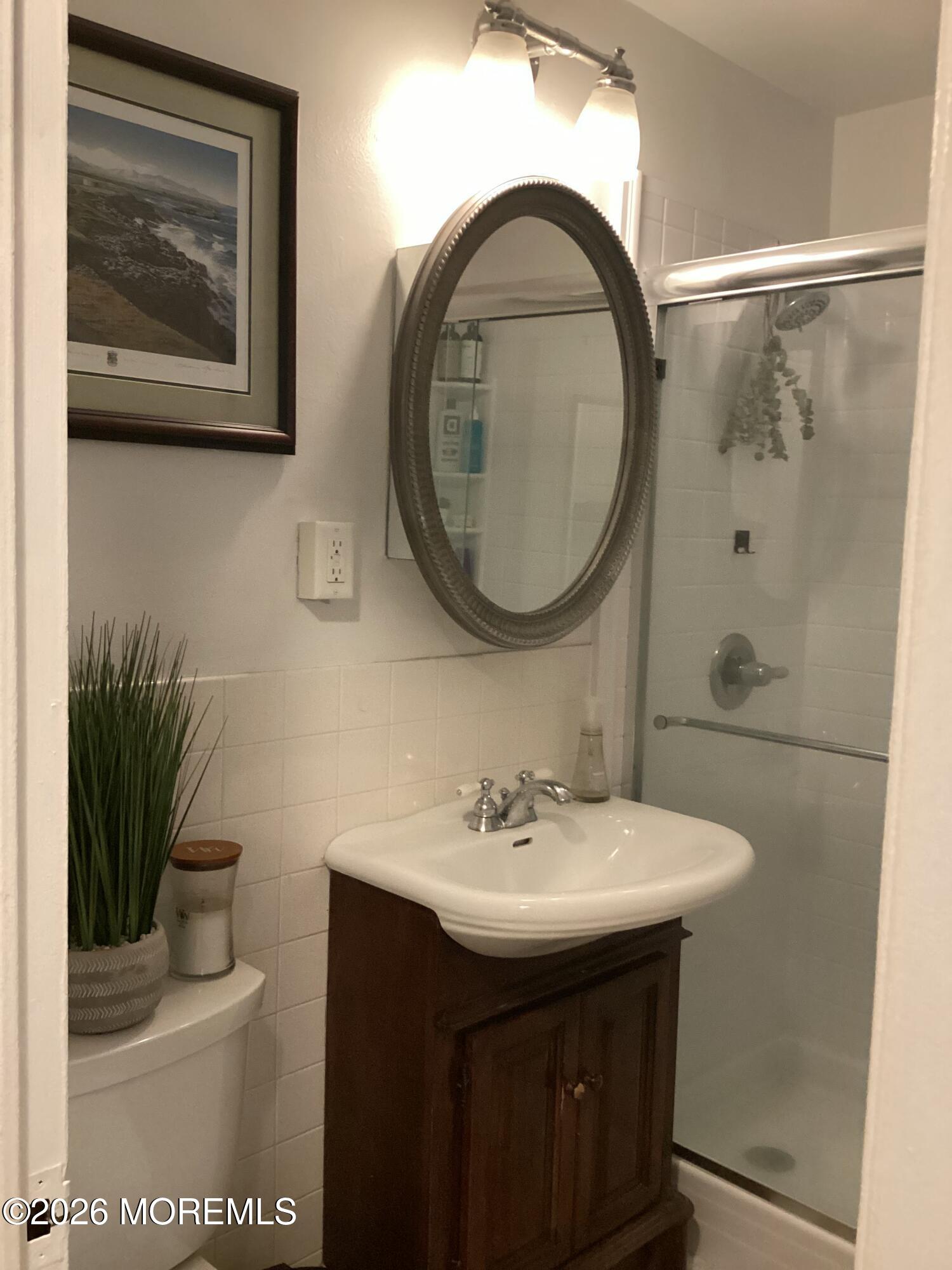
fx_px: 1137
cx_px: 476
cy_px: 635
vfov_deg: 58.4
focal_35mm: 31
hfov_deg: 45.4
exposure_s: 1/40
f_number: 2.4
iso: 400
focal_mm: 3.3
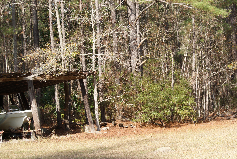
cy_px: 80
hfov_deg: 19.4
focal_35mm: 105
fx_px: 692
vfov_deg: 13.1
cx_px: 118
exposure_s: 1/160
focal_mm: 70
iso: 100
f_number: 6.3
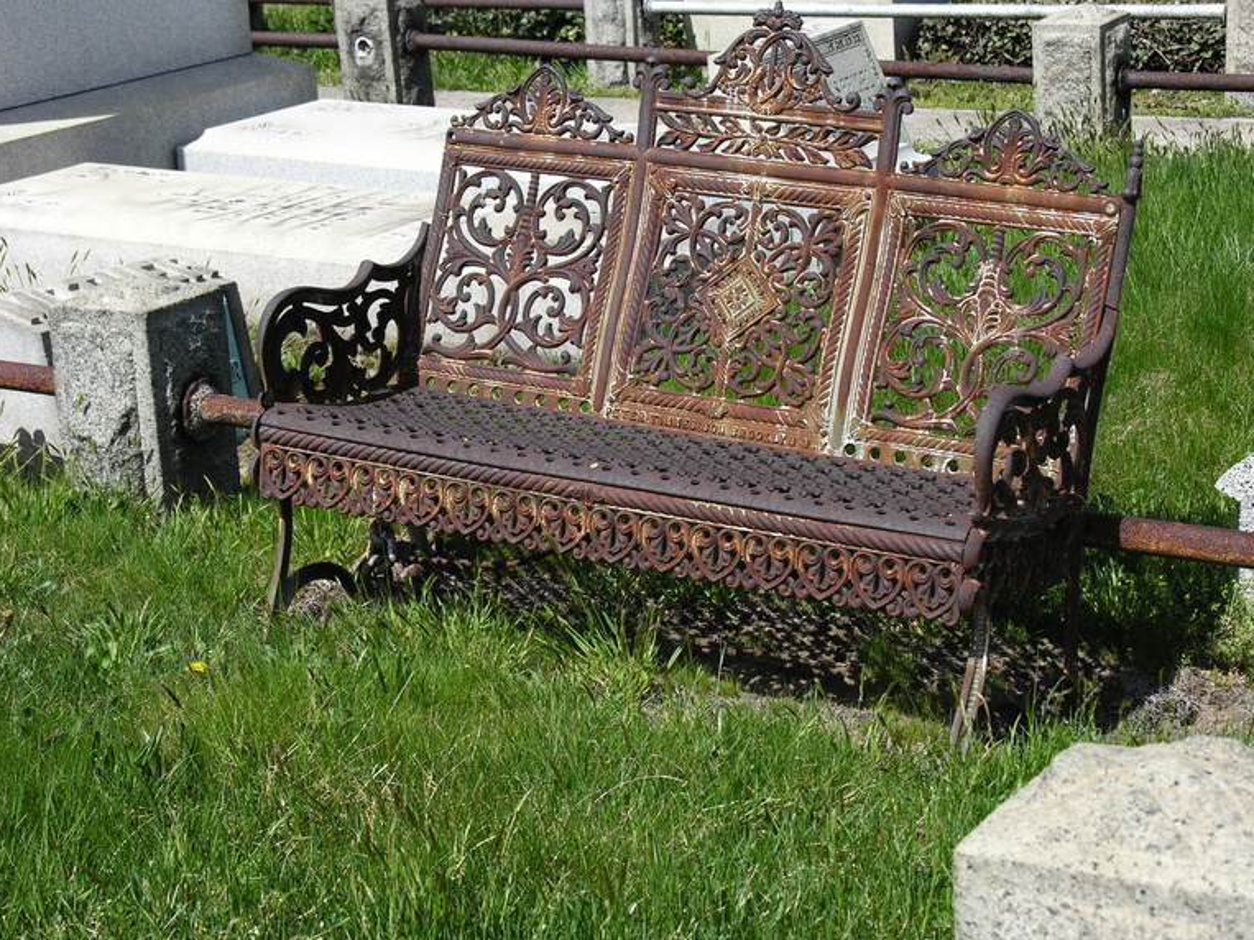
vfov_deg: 18.2
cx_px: 616
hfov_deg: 24.1
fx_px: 2934
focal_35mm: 81
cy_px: 486
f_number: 4.8
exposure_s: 1/308
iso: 50
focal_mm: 19.8
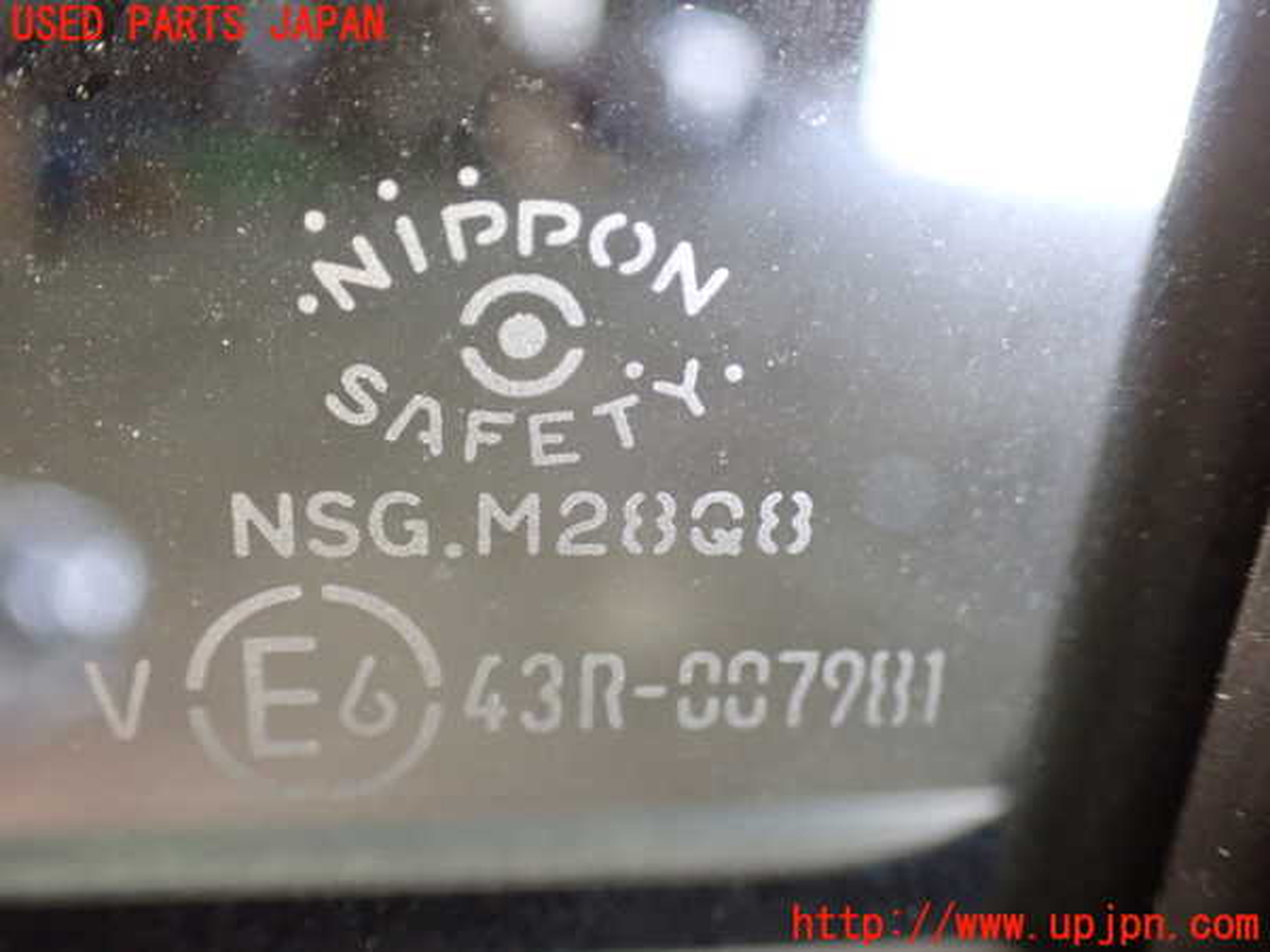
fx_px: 1394
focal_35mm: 38
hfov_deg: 49.0
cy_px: 476
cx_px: 635
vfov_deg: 37.7
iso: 800
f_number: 2.7
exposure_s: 1/50
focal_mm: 6.83
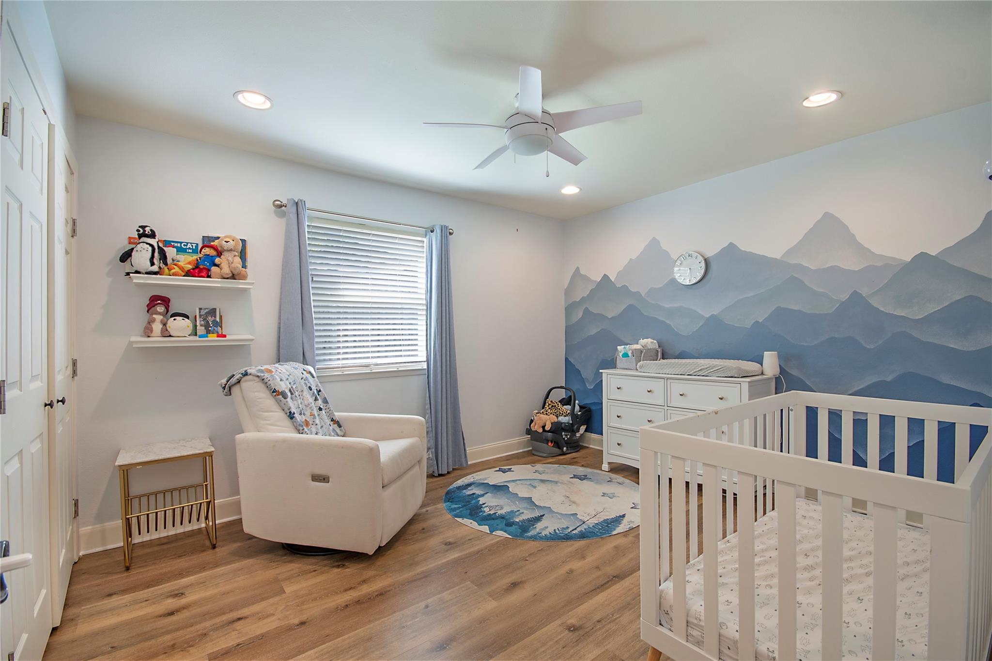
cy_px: 330
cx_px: 496
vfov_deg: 77.3
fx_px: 413
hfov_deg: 100.4
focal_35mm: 15
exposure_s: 1/50
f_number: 8
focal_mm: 10
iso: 100
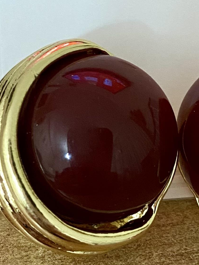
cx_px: 155
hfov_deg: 16.3
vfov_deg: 21.8
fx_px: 690
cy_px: 141
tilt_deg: -52.4
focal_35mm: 90
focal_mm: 4.25
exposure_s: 1/33
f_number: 1.8
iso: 640
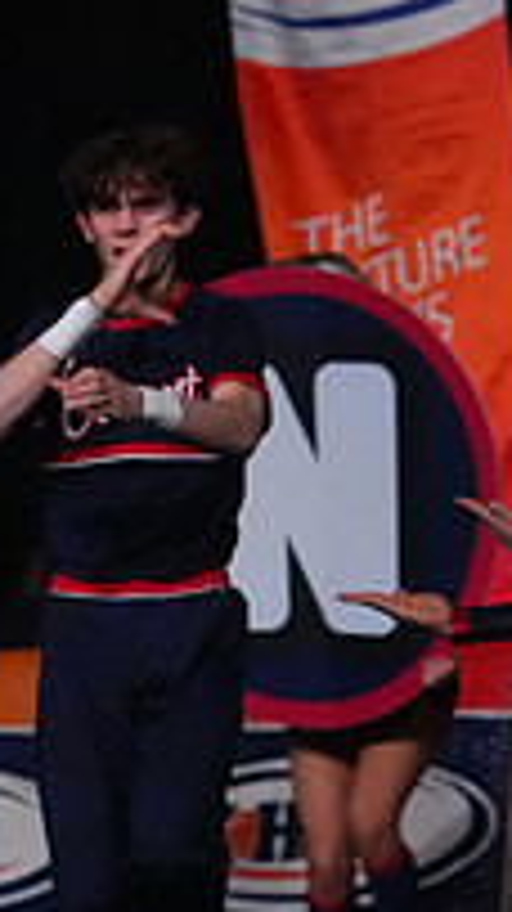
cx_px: -723
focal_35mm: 600
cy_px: 541
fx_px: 14499
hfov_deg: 2.0
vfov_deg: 3.6
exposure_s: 1/1250
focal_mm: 200
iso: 16000
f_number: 5.6
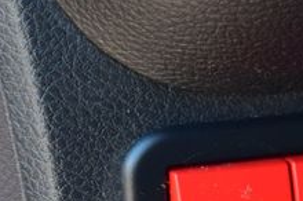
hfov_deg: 8.5
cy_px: 223
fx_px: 2021
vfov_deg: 5.7
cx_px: 395
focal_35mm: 240
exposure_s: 1/15
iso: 800
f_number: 6.3
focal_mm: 55
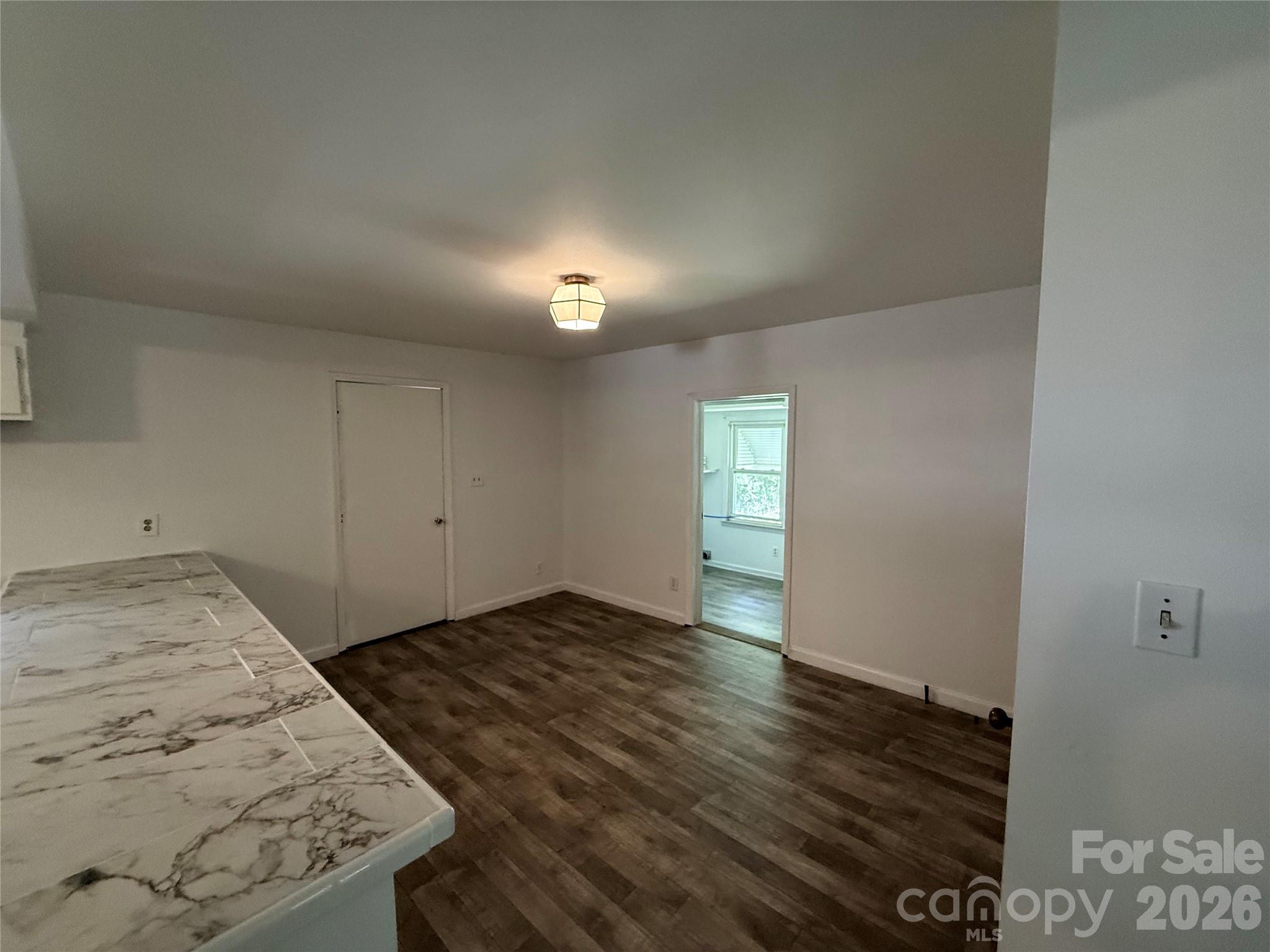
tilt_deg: -4.1
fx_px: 514
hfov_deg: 102.1
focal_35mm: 14
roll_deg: -0.3
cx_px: 635
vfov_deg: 85.7
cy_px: 476
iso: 400
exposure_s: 1/60
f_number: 2.2
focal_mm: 2.22
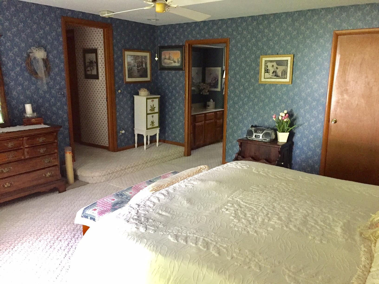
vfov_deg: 48.2
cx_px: 190
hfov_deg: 61.7
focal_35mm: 29
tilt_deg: -11.7
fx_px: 318
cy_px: 142
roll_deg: -2.2
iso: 160
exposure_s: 1/30
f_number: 2.2
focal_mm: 4.15
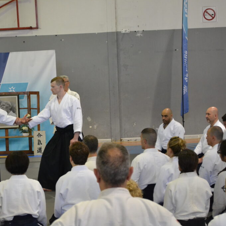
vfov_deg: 16.5
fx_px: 780
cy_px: 113
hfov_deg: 16.4
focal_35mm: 106
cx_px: 69
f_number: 5.6
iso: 3200
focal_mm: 55
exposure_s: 1/125
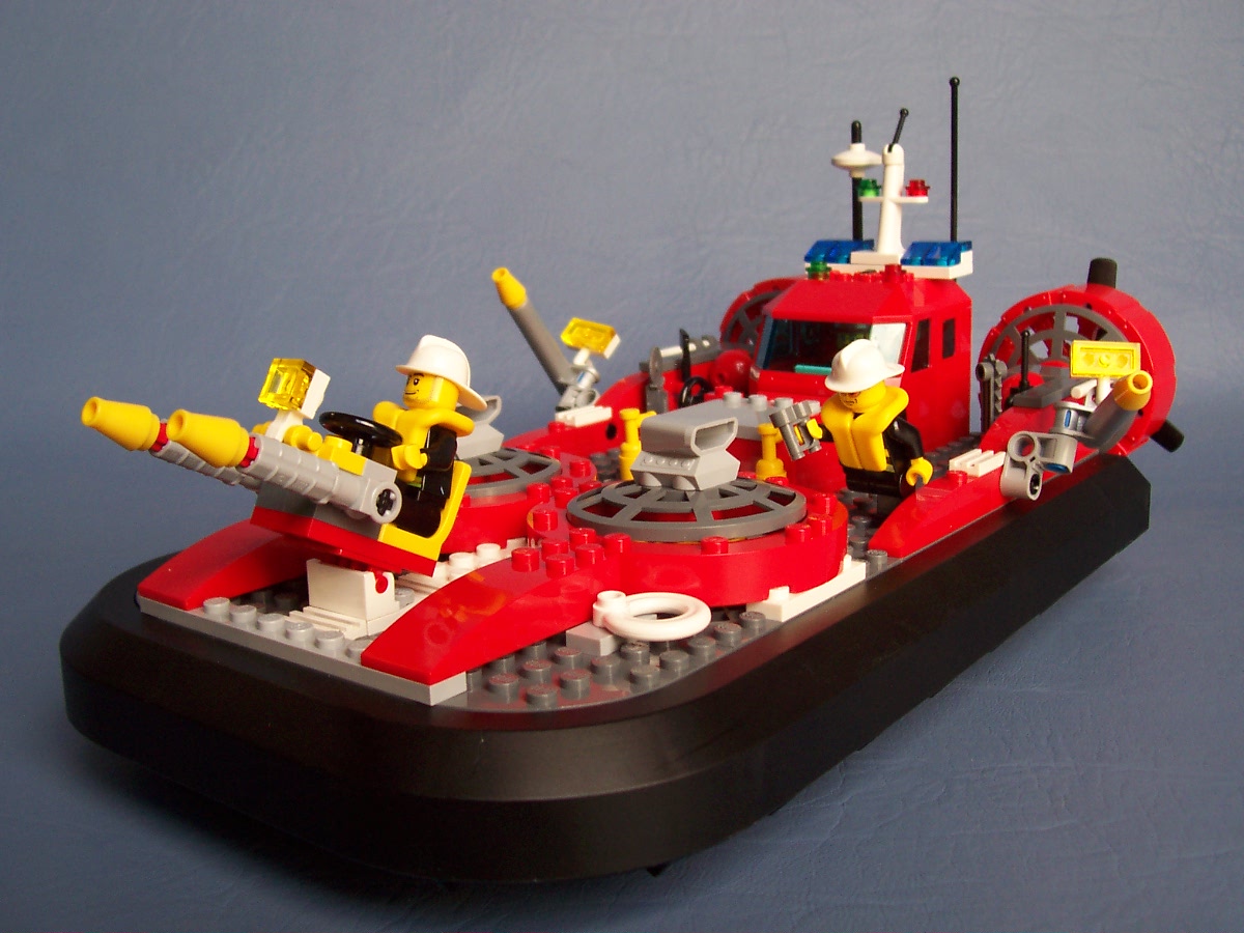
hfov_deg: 50.1
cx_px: 622
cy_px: 466
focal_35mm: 37
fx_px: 1330
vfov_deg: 38.7
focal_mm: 5.6
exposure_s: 1/60
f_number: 2.8
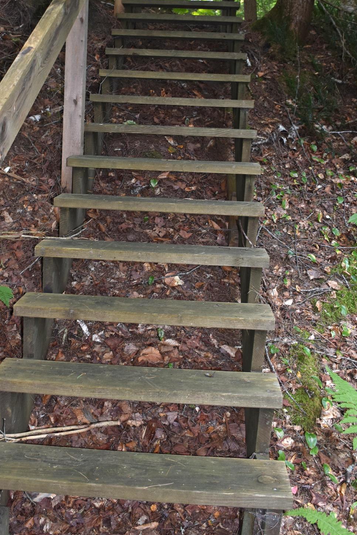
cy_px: 194
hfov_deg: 30.8
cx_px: 106
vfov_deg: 45.0
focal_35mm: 43
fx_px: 640
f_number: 3.5
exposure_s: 1/60
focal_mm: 18
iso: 400
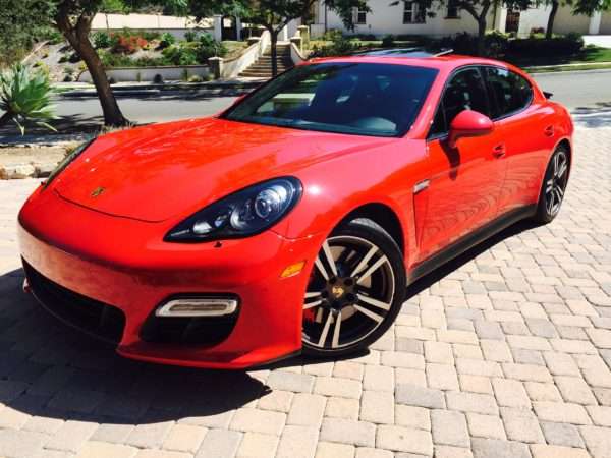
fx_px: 512
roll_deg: +0.2
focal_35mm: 29
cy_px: 229
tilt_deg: -19.3
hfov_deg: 61.7
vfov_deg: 48.2
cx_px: 306
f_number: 2.2
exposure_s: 1/1319
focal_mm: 4.15
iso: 32
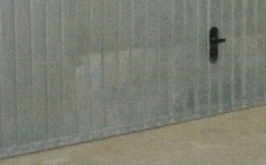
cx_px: 179
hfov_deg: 17.4
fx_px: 869
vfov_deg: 10.5
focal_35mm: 120
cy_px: -78
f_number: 3.1
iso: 800
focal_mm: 6.3
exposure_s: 1/50
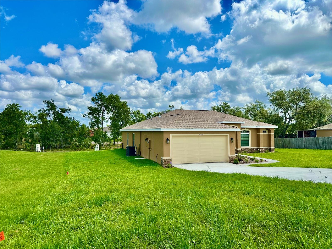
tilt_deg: +3.3
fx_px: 230
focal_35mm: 24
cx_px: 166
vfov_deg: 56.8
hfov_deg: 71.6
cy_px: 124
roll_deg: -0.3
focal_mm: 6.86
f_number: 1.78
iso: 80
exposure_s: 1/7042
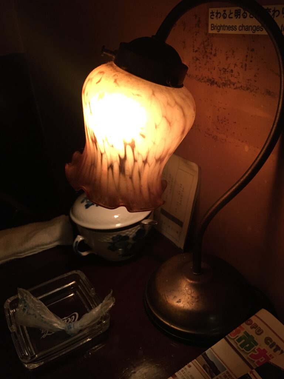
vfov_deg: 61.7
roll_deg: +3.7
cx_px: 142
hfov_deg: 48.2
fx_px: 317
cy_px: 190
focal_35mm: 29
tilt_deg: -27.8
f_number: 2.2
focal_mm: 4.15
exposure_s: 1/17
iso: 200
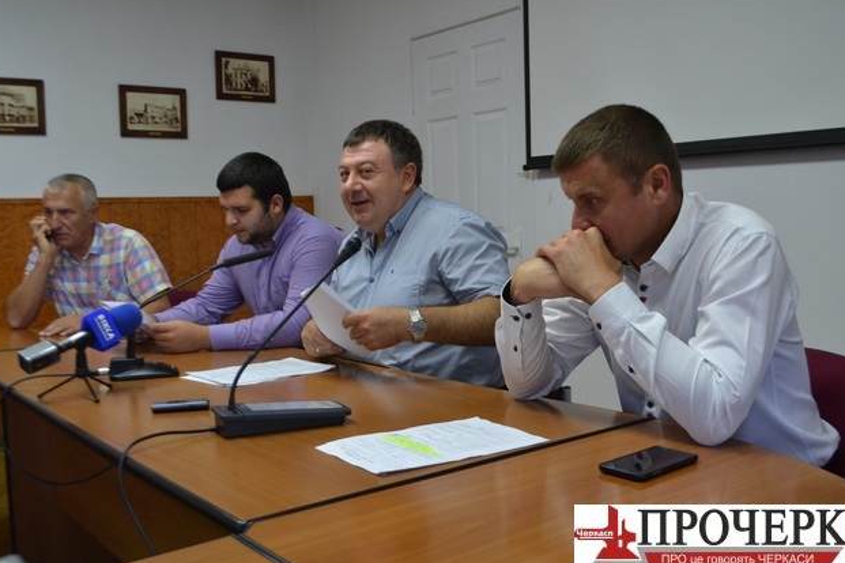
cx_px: 416
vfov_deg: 38.9
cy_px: 281
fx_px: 798
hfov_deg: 55.8
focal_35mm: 34
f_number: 4
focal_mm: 22
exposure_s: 1/60
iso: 500
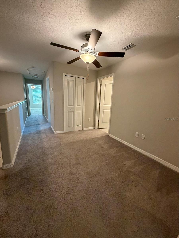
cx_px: 90
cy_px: 119
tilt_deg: -11.3
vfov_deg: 102.1
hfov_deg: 85.7
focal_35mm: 14
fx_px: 97
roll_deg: -2.4
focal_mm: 2.22
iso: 500
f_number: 2.2
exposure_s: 1/60
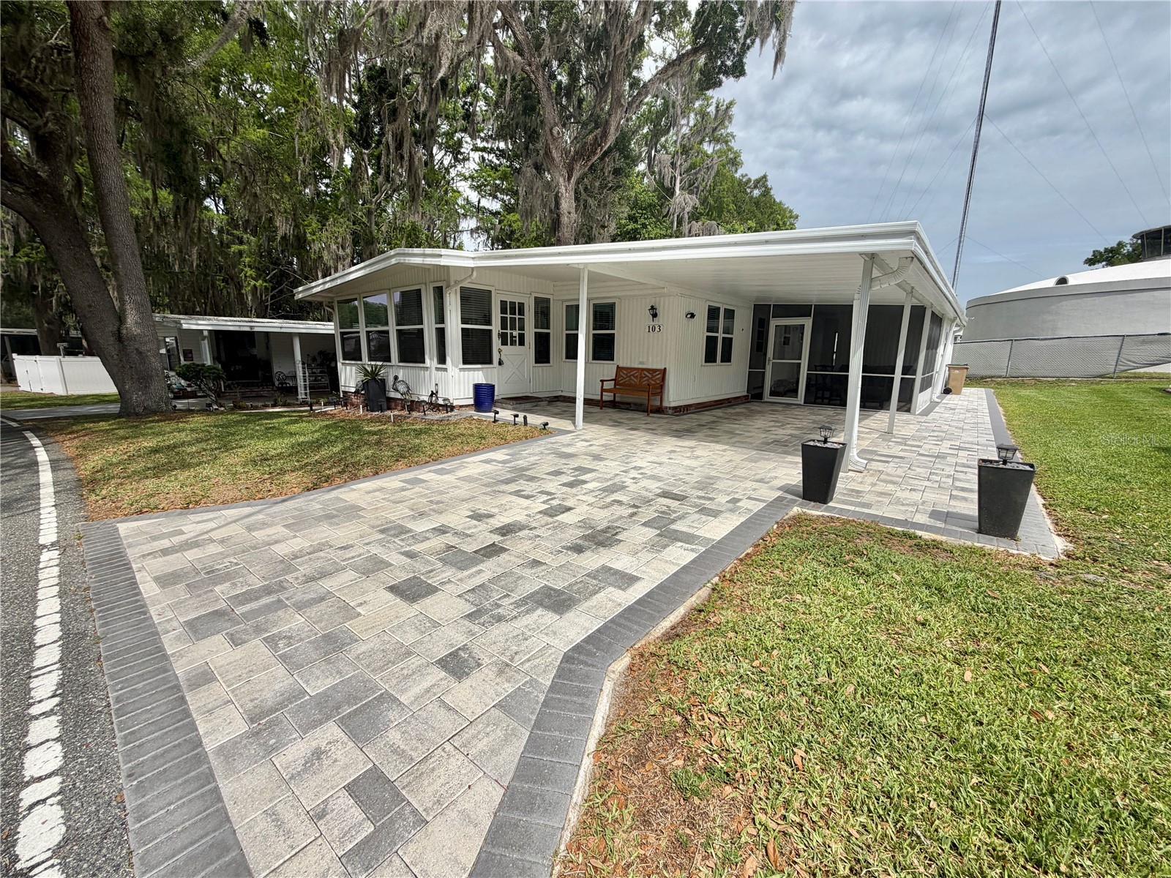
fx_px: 474
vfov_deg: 85.7
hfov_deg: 102.1
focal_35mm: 14
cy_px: 439
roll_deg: -0.8
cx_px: 586
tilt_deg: -9.7
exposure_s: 1/1211
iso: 20
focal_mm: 2.22
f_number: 2.2
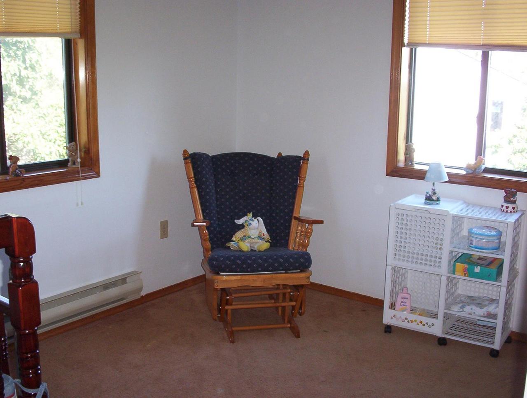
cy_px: 199
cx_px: 264
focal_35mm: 39
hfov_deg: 47.8
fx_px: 595
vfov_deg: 37.0
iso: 140
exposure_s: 1/30
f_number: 4.5
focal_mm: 6
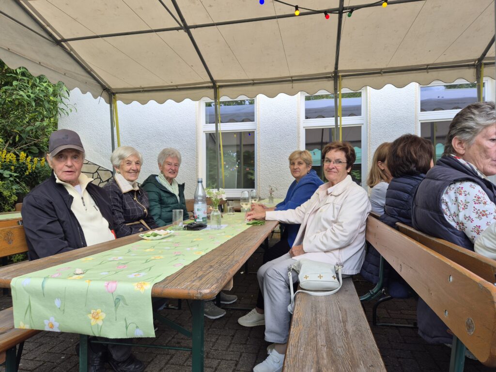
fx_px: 330
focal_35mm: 23
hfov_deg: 73.9
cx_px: 248
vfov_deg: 58.9
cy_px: 186
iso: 25
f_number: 1.8
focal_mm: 5.4
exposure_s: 1/123
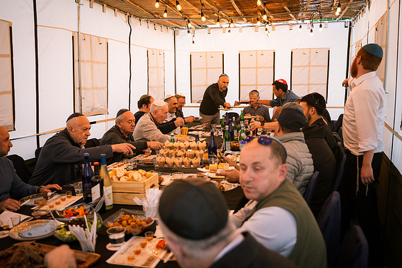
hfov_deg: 56.2
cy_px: 134
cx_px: 201
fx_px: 376
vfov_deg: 39.2
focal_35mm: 34
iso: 1250
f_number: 2.8
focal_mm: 33
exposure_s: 1/160
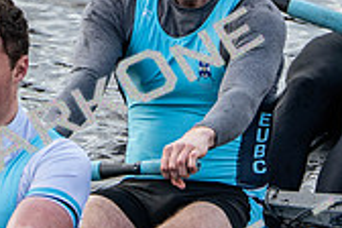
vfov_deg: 0.7
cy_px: 1
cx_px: 204
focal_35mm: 2069
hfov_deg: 1.0
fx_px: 19654
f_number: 6.3
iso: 1000
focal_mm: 600
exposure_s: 1/1250
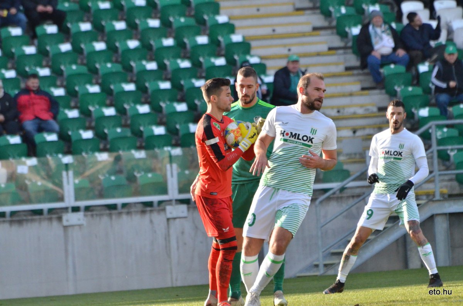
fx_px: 5776
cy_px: 153
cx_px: 232
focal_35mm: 450
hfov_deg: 4.6
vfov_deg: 3.0
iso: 3200
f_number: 7.1
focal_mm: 300
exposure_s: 1/3200
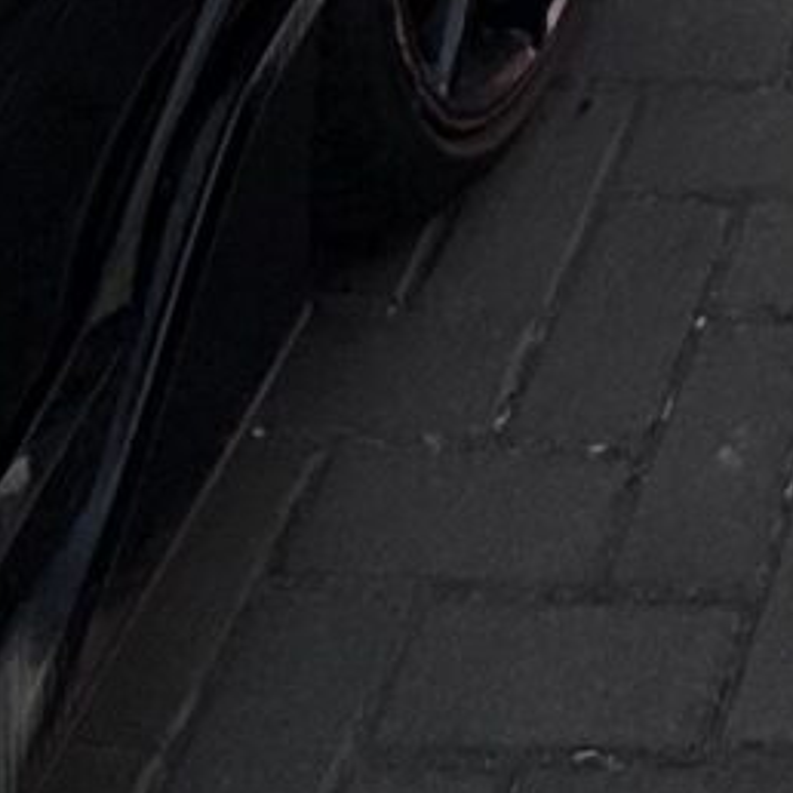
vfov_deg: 7.9
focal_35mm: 123
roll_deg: +1.5
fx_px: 3188
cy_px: -2487
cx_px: 1371
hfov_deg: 13.0
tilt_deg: +4.4
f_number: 2.2
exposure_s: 1/2092
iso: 50
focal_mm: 2.22
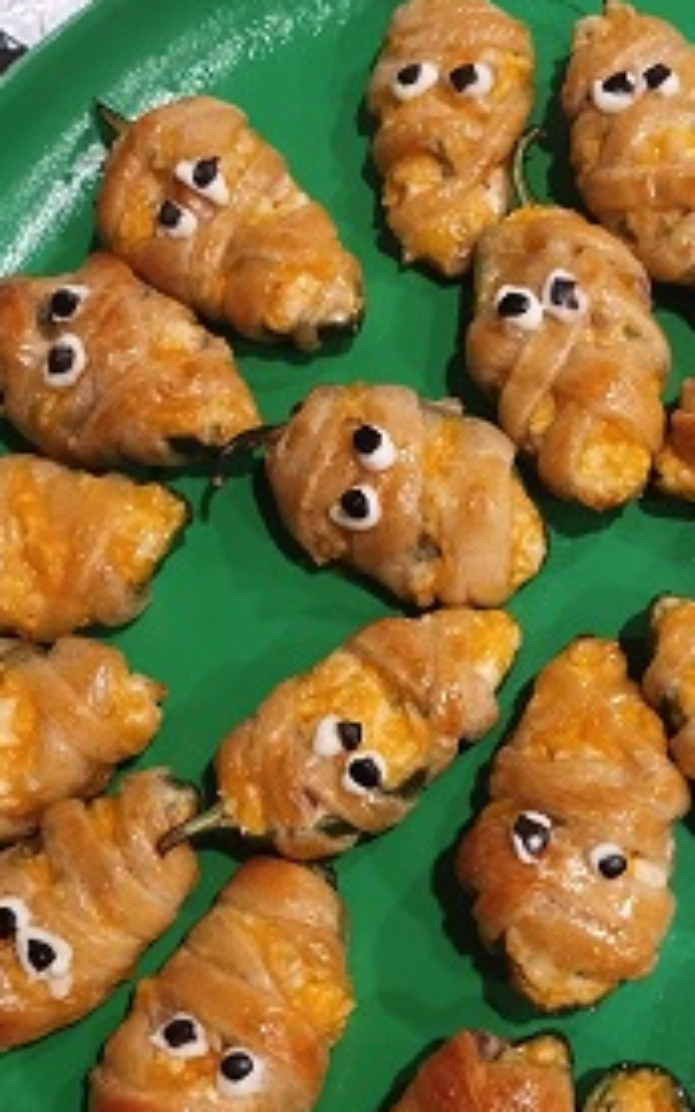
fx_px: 1395
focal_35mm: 46
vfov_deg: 43.3
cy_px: 674
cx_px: 659
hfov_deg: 26.8
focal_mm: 4.71
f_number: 1.7
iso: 338
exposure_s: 1/24
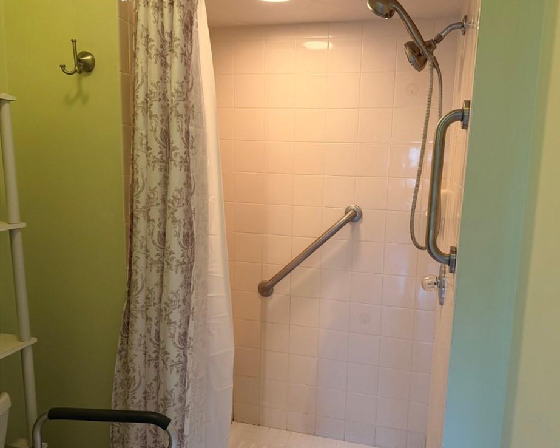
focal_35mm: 26
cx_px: 309
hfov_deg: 65.9
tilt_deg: -7.9
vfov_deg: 54.9
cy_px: 229
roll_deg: -1.8
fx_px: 431
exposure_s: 1/60
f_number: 1.78
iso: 250
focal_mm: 6.76
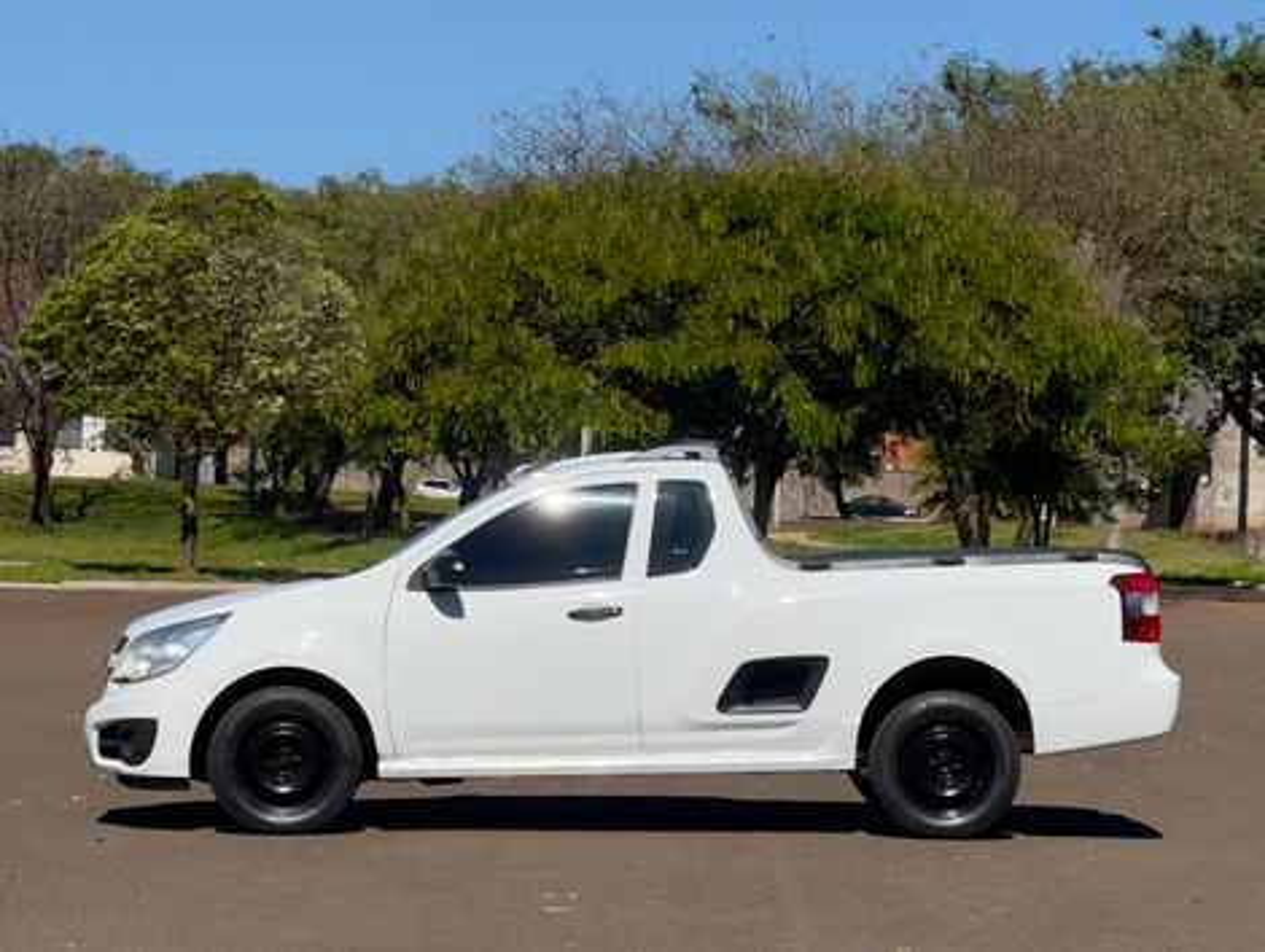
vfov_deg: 19.2
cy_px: 476
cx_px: 632
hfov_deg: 25.3
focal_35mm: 77
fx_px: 2818
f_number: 2.8
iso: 25
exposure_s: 1/1488
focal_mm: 9
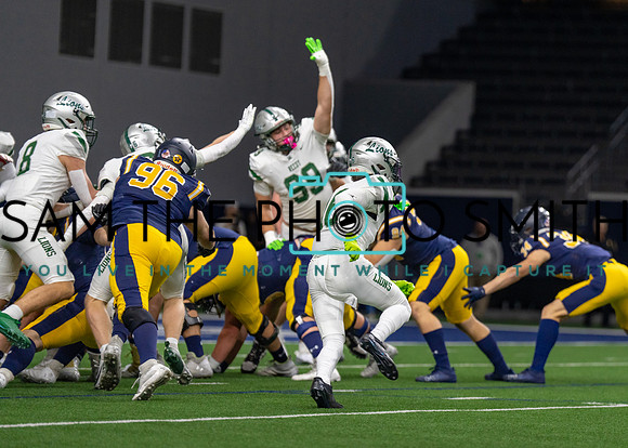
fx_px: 3729
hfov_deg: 9.6
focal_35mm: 209
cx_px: 415
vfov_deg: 6.9
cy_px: 238
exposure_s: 1/1250
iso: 1600
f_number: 2.8
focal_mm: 162
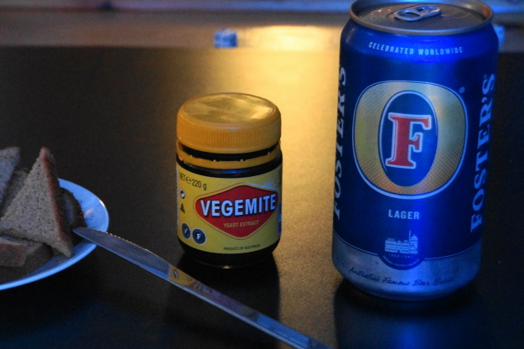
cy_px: 186
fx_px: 1397
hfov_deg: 21.2
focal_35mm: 96
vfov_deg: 14.2
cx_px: 214
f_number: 4.5
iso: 1600
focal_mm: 40
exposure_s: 1/15
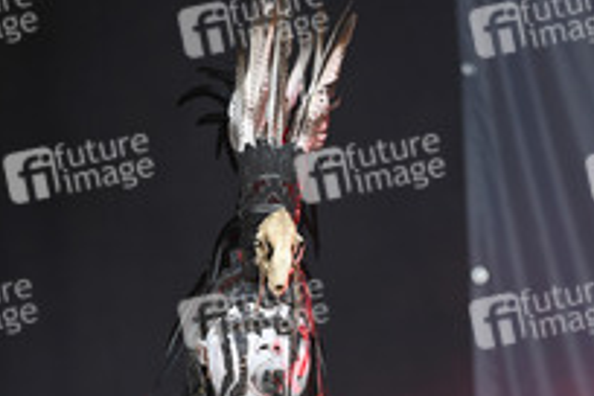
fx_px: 5659
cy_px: 387
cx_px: 293
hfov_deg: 6.0
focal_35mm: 343
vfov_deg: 4.0
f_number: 2.8
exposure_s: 1/400
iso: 320
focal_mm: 155
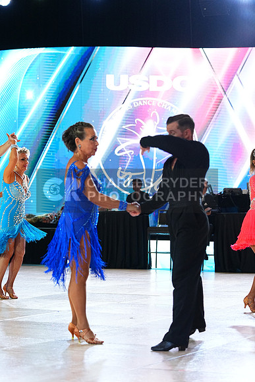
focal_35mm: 99
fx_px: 1051
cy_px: 191
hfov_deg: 13.8
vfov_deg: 20.6
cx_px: 128
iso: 2000
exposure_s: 1/400
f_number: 4
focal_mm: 99
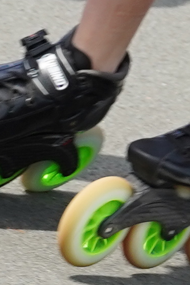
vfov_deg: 1.2
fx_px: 13334
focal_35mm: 1684
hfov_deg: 0.8
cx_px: -245
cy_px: -443
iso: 400
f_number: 8
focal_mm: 156.6
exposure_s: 1/640
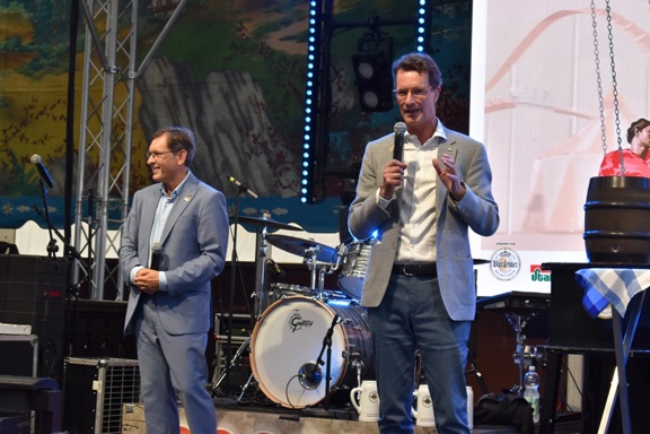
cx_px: 325
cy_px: 217
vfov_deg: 16.6
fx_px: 1489
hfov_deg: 24.6
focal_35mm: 82
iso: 400
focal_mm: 55
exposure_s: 1/160
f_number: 6.3
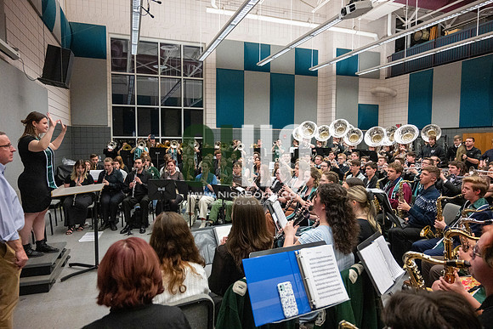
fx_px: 329
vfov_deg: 53.2
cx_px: 246
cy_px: 164
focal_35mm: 24
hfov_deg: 73.7
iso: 10000
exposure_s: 1/500
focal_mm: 24
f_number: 4
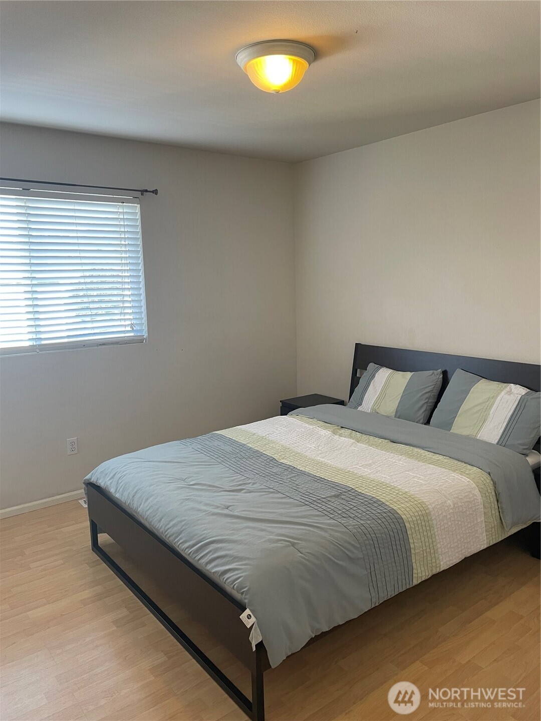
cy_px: 360
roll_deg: +1.9
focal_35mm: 26
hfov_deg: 53.1
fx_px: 542
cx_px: 270
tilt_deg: -8.8
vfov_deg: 67.3
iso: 100
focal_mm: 4.2
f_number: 1.6
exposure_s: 1/60
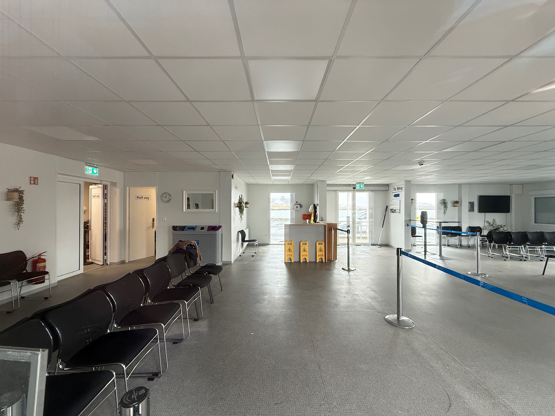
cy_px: 208
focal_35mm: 14
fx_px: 224
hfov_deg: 102.1
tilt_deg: +0.9
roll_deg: -0.4
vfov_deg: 85.7
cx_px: 278
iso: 250
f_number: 2.2
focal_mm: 2.22
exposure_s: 1/99
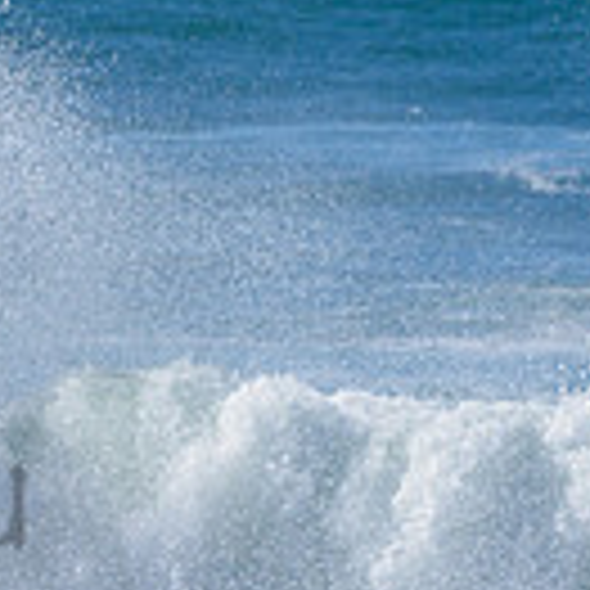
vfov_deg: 0.8
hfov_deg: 0.8
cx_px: -323
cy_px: 371
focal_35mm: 2085
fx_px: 40206
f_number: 5.6
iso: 140
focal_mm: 500
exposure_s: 1/2000
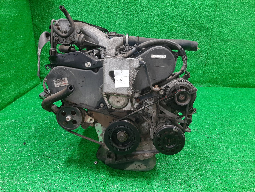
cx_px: 128
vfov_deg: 53.1
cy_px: 96
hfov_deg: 67.3
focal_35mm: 26
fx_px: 192
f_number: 1.7
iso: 160
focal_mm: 3.93
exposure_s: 1/50
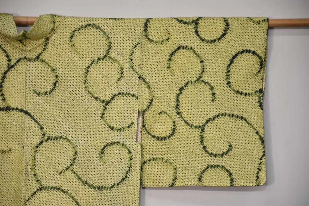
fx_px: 1571
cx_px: 154
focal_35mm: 183
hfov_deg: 11.2
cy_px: 103
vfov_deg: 7.5
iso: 400
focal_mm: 122
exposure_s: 1/30
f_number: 5.6
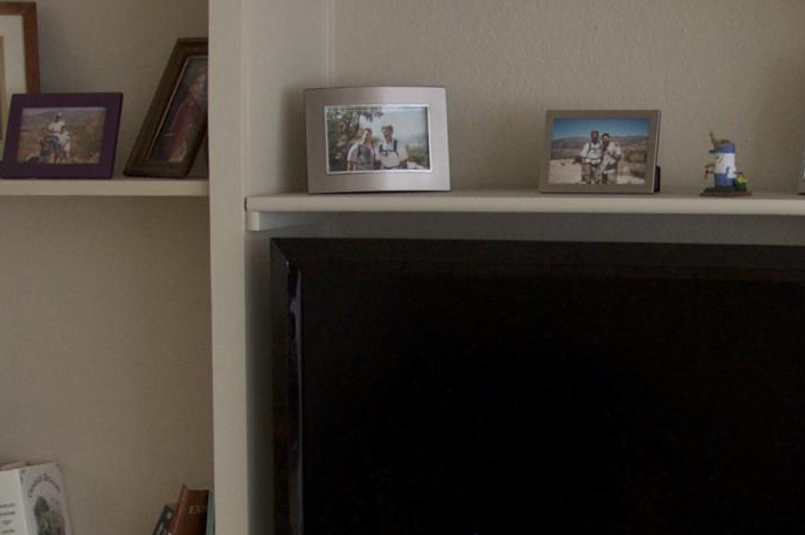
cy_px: 373
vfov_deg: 11.9
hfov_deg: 17.6
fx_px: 2569
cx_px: 714
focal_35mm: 115
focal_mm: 18
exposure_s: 1/25
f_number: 5
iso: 400
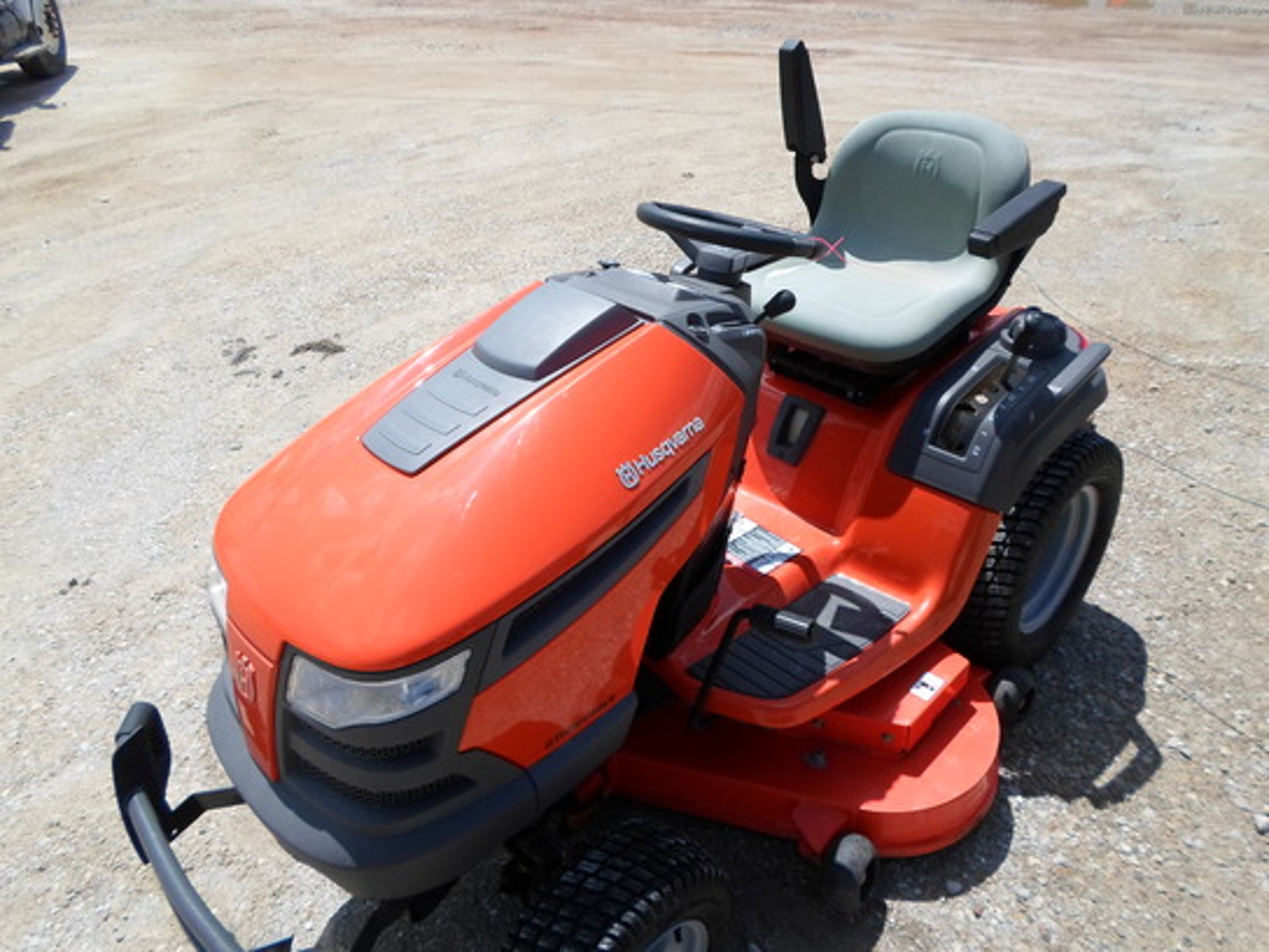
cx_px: 634
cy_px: 476
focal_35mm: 25
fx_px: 916
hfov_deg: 69.4
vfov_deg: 54.9
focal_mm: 4.5
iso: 80
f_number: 2.5
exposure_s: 1/2000
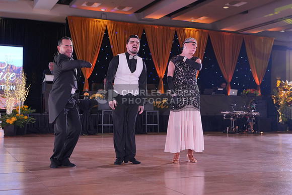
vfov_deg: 27.5
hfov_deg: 40.3
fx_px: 398
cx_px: 146
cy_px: 98
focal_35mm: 49
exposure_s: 1/400
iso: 1600
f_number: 4
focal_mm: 33
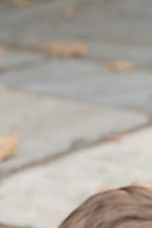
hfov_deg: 4.7
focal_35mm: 291
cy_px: 312
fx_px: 1843
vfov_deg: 7.0
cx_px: 125
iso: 320
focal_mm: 105
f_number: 6.3
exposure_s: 1/125
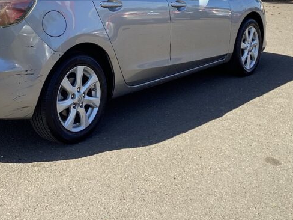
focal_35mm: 65
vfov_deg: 22.0
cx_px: 118
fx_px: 550
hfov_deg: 29.8
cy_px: 20
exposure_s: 1/509
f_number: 2.4
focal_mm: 3.3
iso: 25
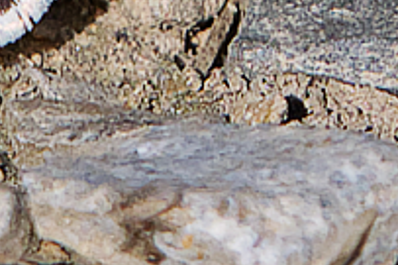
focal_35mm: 4063
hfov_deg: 0.5
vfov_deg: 0.3
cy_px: -232
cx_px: -288
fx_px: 44881
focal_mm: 500
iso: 500
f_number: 7.1
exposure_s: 1/1600
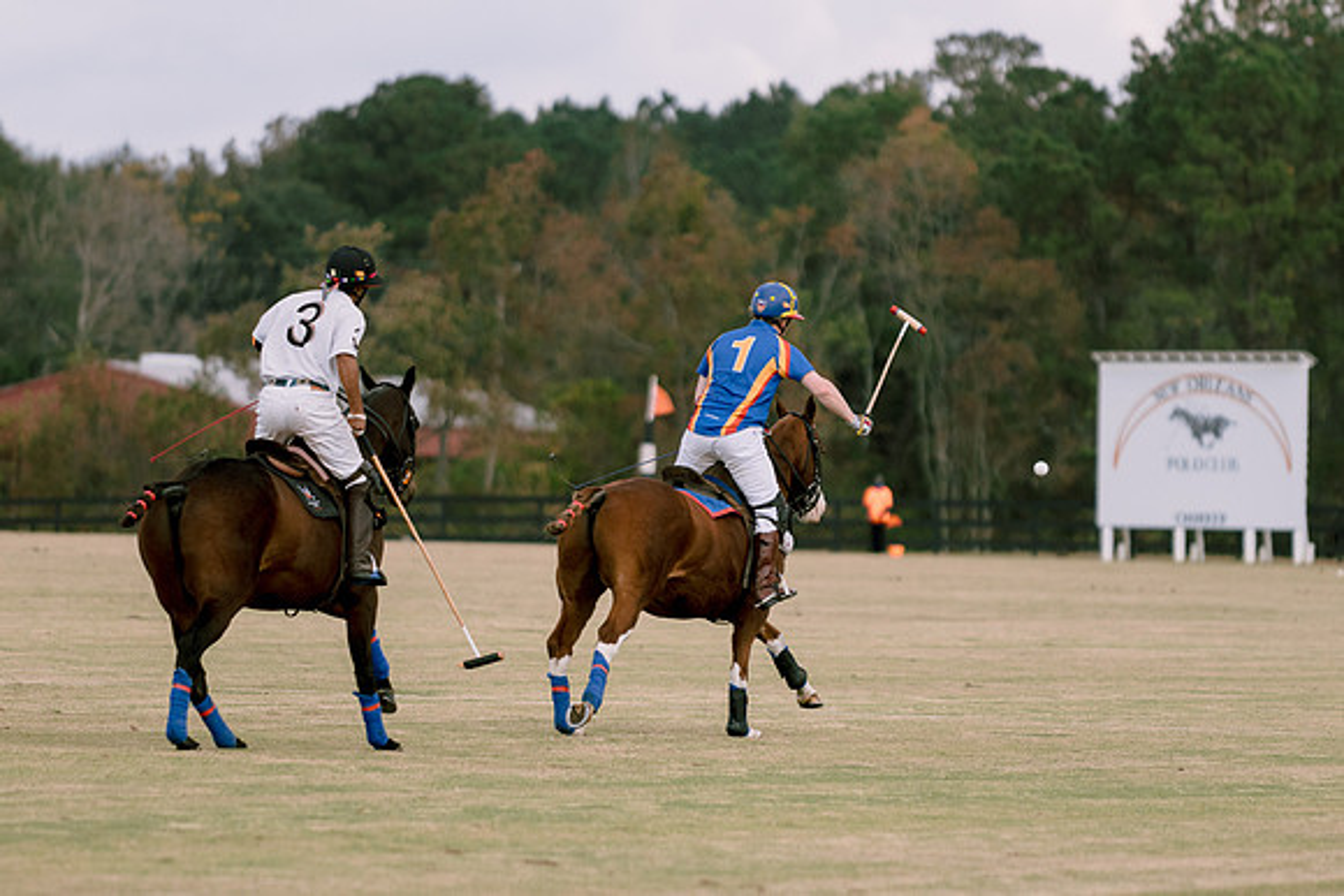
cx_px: 672
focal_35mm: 208
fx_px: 7776
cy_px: 566
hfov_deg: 9.9
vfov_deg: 6.6
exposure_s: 1/4000
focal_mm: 140
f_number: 2.8
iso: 200
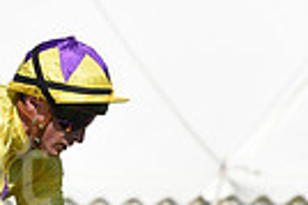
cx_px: -92
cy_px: 319
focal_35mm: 866
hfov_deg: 2.4
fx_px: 7400
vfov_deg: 1.6
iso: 400
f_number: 6.3
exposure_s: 1/3200
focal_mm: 200
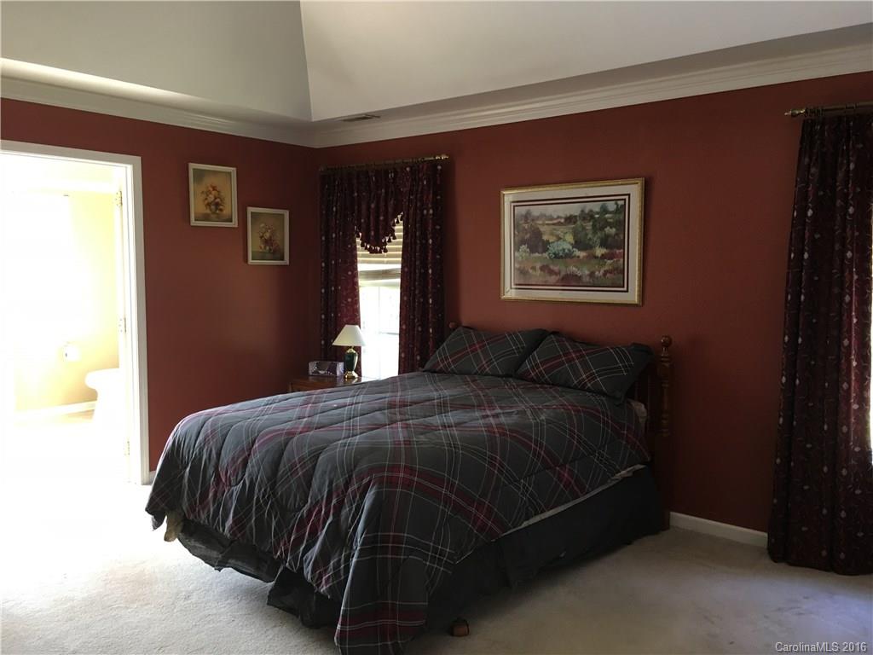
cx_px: 436
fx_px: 731
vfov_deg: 48.2
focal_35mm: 29
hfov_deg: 61.7
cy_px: 328
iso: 100
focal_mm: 4.15
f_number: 2.2
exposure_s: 1/30
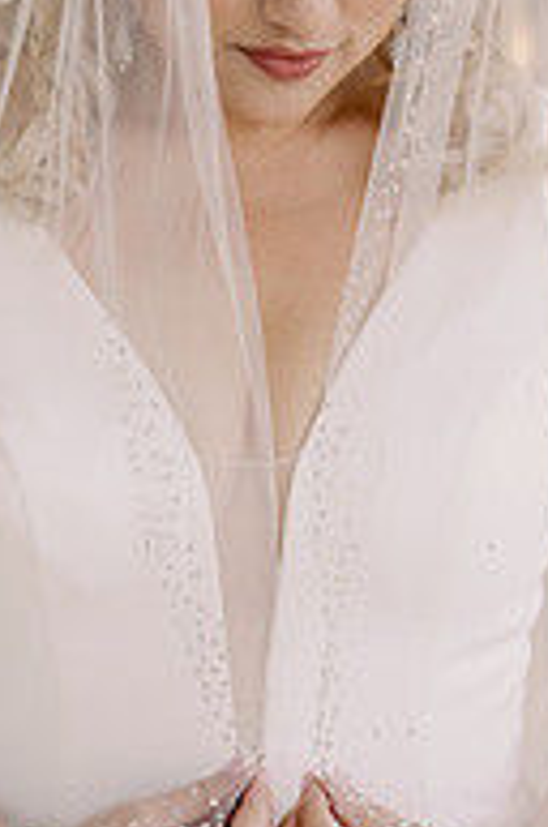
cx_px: 325
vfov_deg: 10.2
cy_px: 236
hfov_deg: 6.8
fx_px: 4606
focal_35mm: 201
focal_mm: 86
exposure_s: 1/250
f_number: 3.2
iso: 250
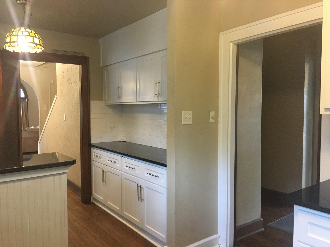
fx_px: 276
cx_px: 165
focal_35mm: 29
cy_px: 124
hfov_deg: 61.7
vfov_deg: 48.2
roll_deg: +0.2
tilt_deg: -2.9
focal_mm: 4.15
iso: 200
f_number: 2.2
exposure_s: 1/20
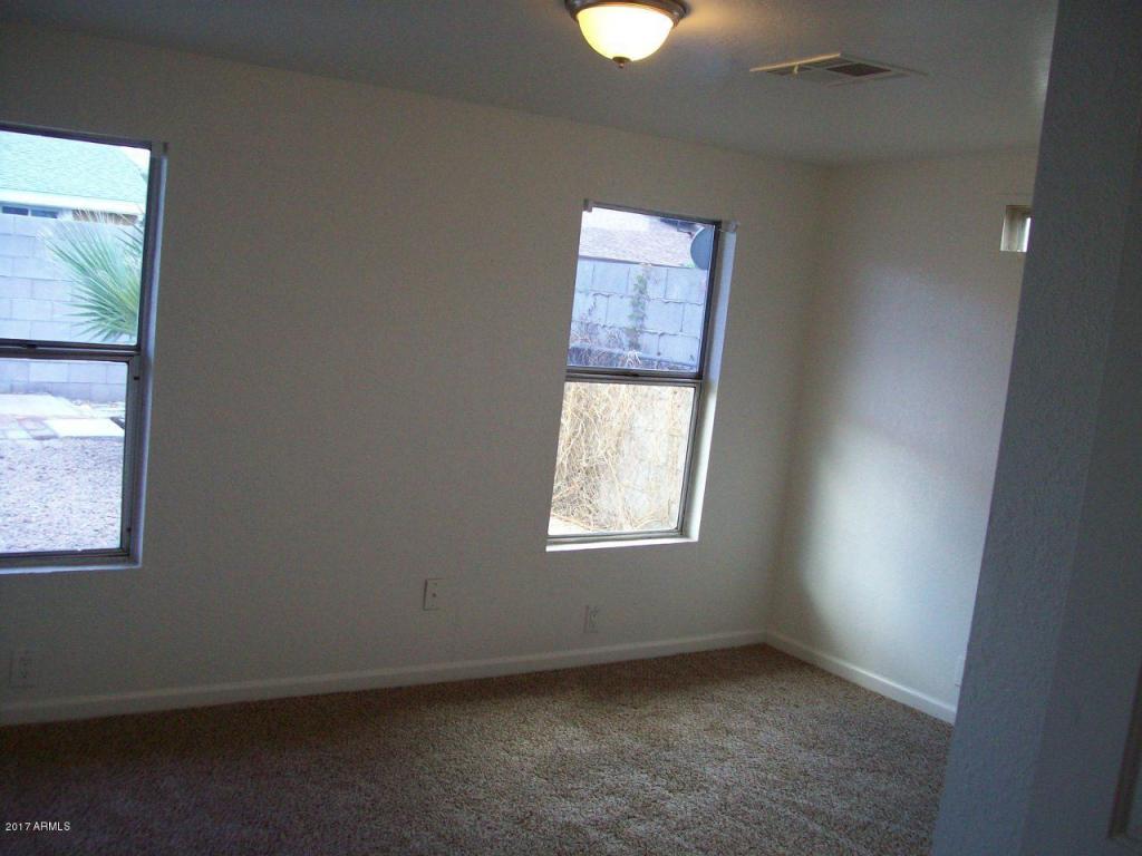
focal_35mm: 36
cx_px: 571
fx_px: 1188
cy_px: 428
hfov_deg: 51.4
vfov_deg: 39.7
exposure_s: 1/64
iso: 116
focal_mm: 6
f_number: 2.7
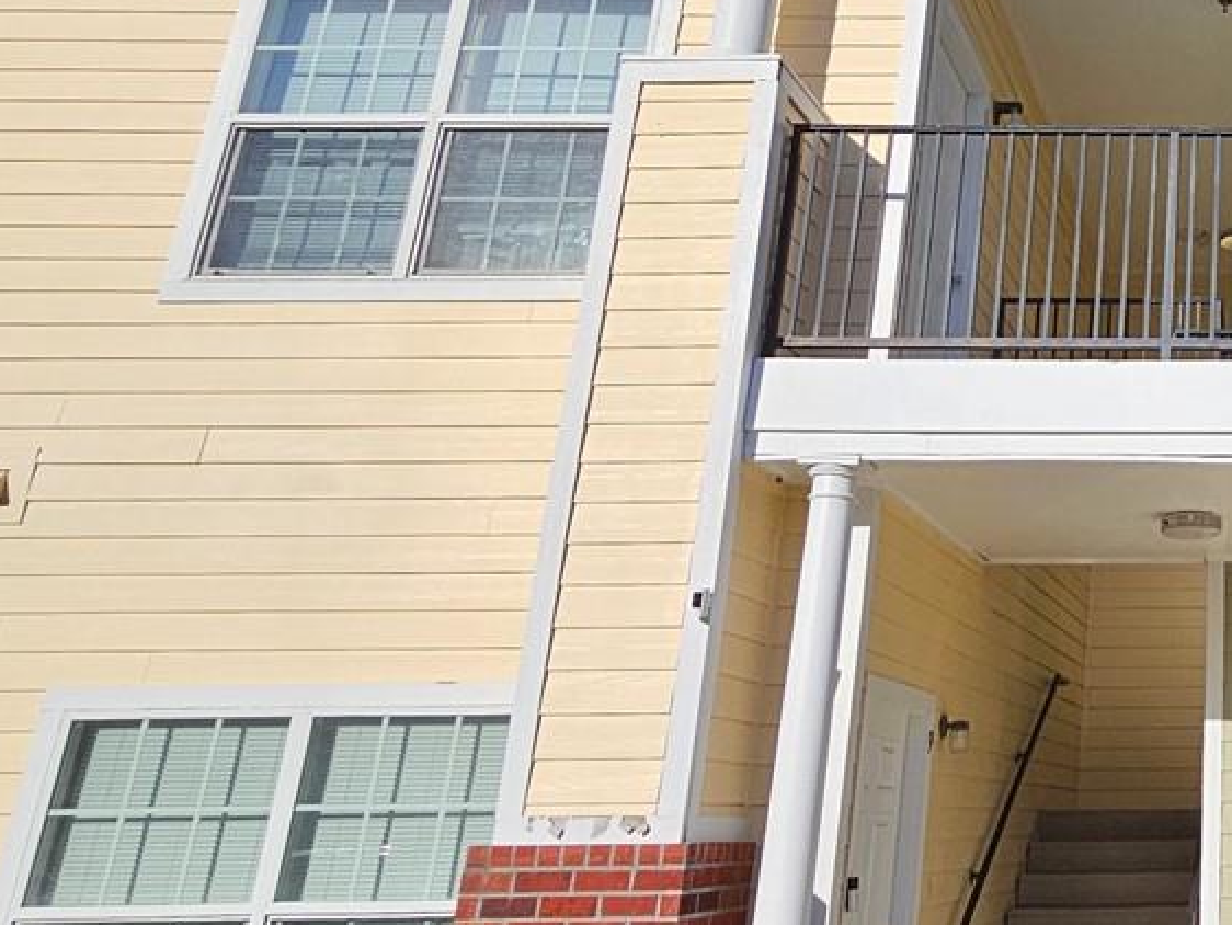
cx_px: 1396
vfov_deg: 38.4
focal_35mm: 37
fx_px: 1317
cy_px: 333
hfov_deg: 39.6
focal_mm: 2.2
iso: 50
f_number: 2.2
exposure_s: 1/4010
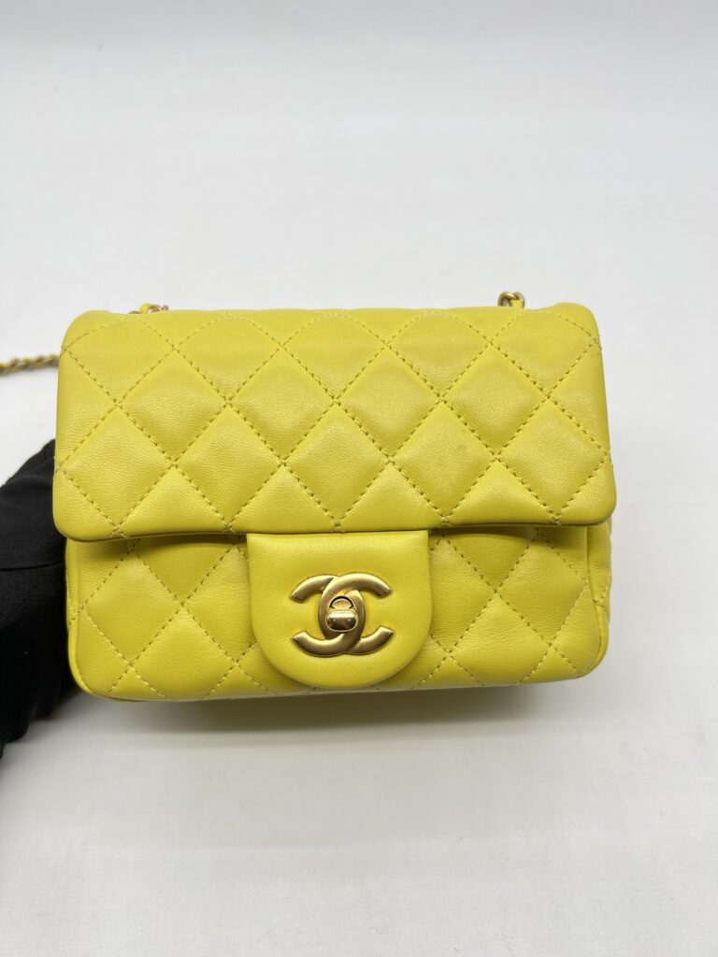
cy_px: 478
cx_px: 359
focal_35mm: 26
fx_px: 719
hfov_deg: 53.1
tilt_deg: -53.9
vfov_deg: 67.3
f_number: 1.5
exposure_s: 1/143
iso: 32
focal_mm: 5.7
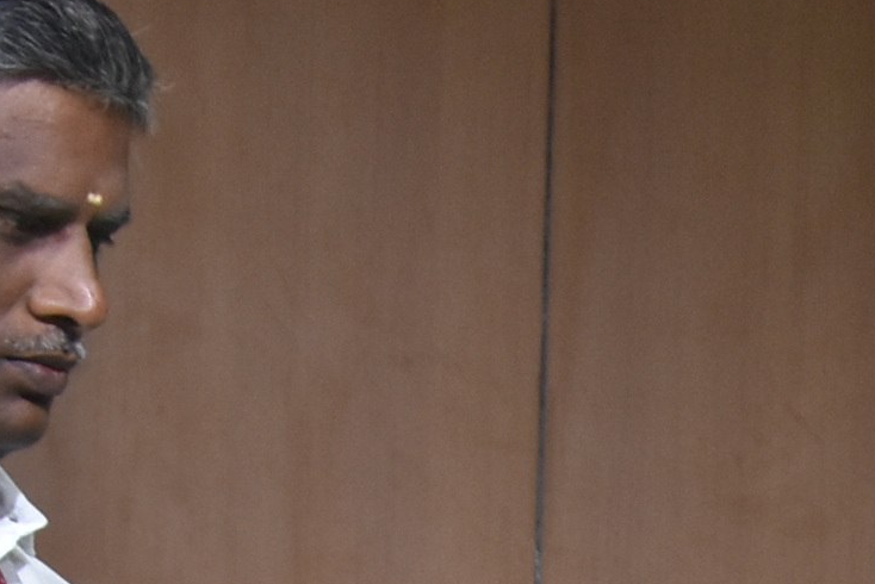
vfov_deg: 4.6
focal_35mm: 294
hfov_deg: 6.8
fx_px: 7148
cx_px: 1559
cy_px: 1255
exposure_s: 1/100
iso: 800
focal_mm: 32
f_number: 5
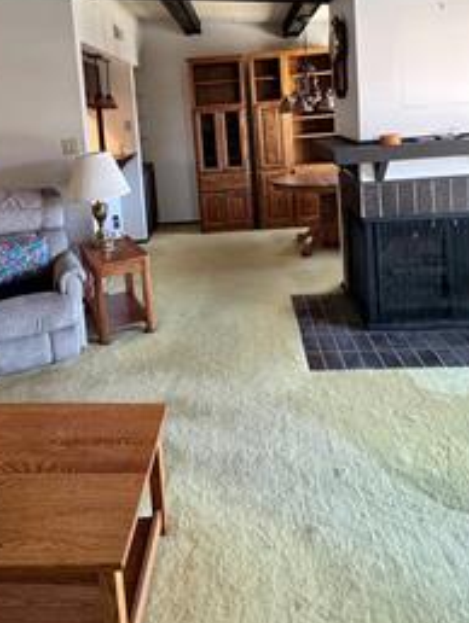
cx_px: 205
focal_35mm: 26
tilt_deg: -4.5
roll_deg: +4.8
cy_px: 159
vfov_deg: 63.5
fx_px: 469
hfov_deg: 53.0
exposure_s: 1/60
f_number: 2.2
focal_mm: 2.22
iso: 400
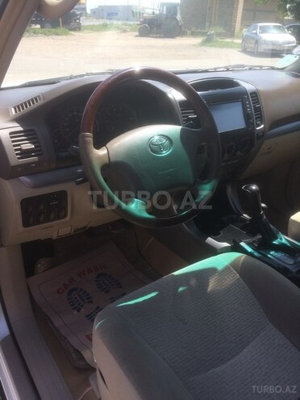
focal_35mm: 29
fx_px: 335
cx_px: 150
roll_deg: -2.8
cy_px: 200
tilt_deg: -28.7
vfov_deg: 61.7
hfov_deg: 48.2
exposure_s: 1/631
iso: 32
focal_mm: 4.15
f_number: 2.2
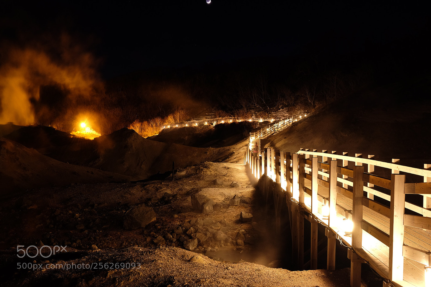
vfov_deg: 37.8
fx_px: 419
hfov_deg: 54.4
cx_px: 216
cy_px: 144
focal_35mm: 35
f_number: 4
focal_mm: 23
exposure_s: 1.4
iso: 800
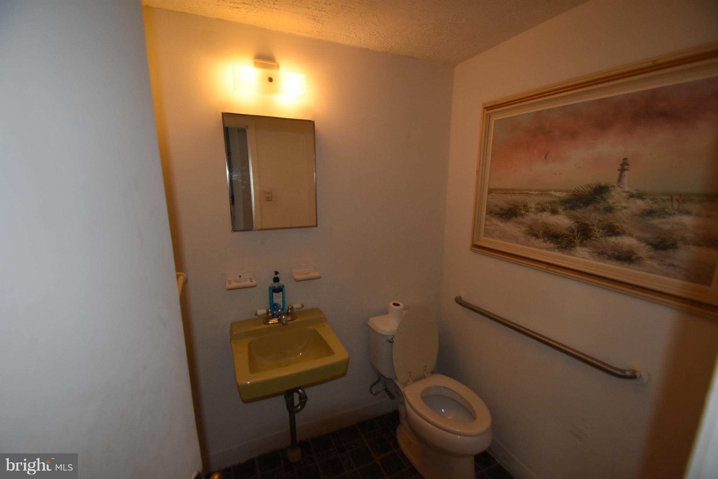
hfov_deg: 100.4
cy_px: 240
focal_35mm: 15
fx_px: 299
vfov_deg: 77.3
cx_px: 359
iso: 1250
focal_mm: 10
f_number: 3.5
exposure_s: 1/60
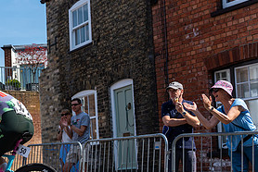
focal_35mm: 73
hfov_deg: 26.2
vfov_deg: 18.6
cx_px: 1
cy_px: 135
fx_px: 524
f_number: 3.5
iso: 160
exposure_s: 1/2500
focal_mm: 35
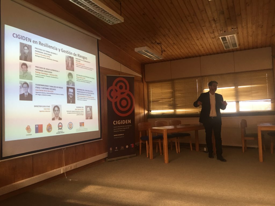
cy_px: 103
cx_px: 138
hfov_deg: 61.7
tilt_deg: +1.5
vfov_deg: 48.2
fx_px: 230
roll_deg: +2.2
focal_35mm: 29
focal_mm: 4.15
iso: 64
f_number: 2.2
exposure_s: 1/33
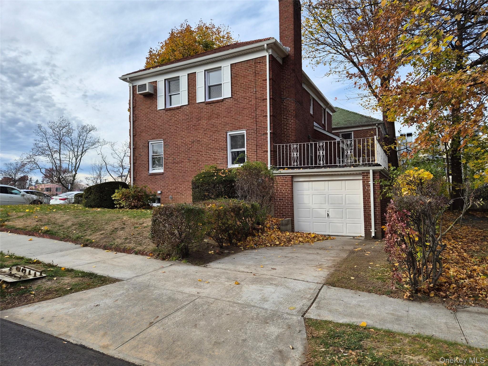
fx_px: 324
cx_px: 244
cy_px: 183
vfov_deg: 58.9
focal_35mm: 23
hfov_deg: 73.9
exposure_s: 1/2488
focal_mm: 5.4
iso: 80
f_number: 1.8
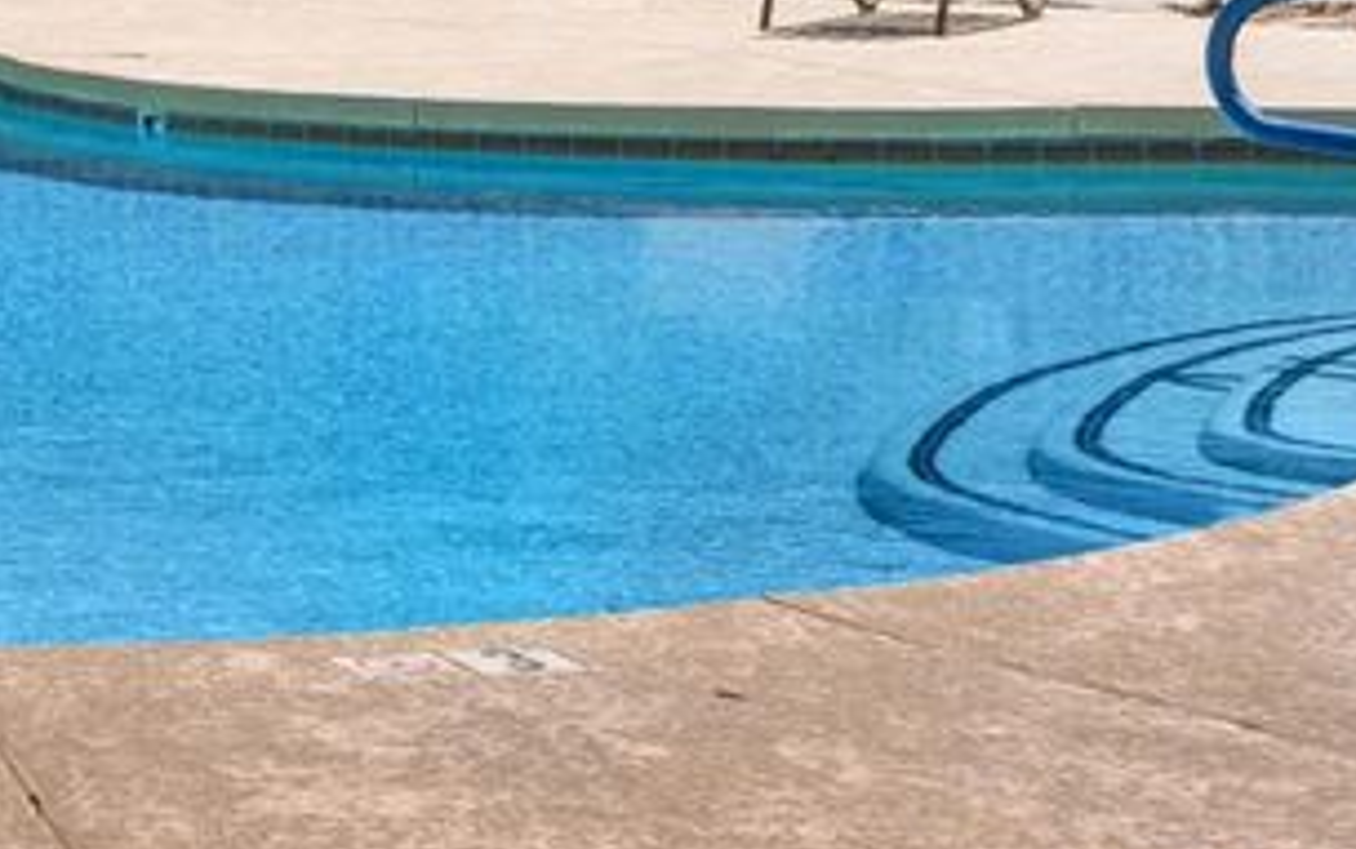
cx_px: -516
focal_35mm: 130
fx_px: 4807
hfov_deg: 15.2
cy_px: -64
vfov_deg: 10.0
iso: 100
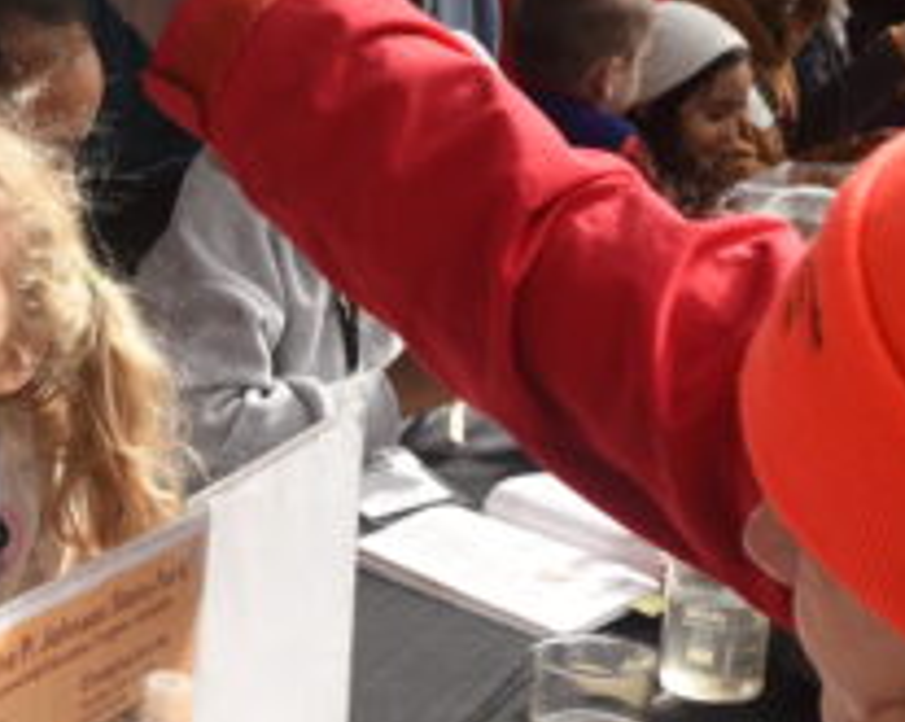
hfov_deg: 19.1
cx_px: 44
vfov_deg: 15.7
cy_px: 424
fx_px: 2621
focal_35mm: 98
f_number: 11
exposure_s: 1/320
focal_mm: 40
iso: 640
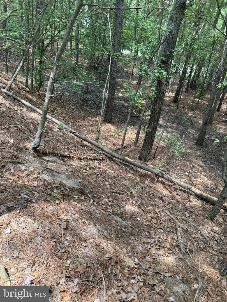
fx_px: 210
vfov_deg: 71.6
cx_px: 114
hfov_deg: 56.8
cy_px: 151
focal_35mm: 24
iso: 64
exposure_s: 1/255
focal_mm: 6.76
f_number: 1.78
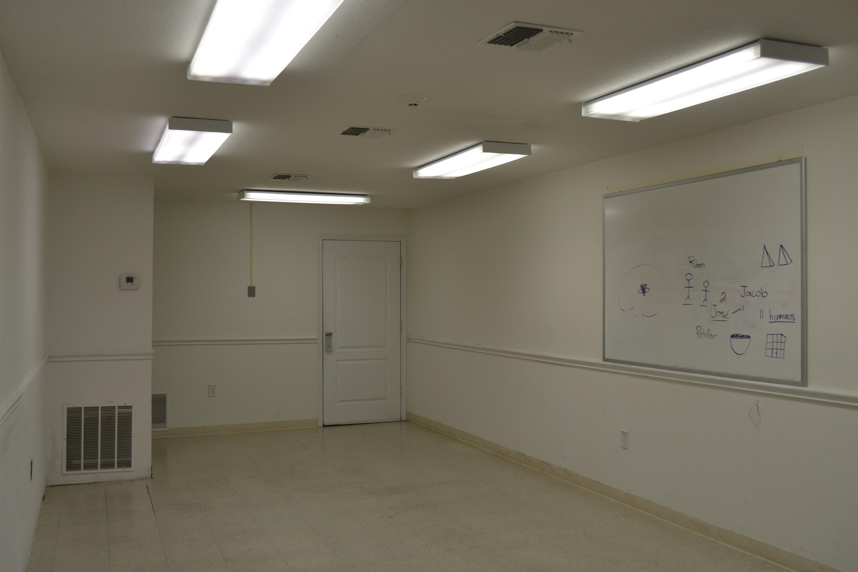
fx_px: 786
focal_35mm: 33
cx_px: 429
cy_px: 286
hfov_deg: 57.2
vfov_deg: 40.0
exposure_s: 1/100
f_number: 5
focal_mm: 22
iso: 400
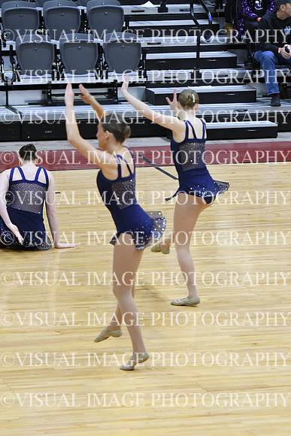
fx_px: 2448
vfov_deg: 10.2
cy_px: 218
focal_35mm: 202
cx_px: 146
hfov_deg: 6.8
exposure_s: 1/400
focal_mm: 135
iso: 4000
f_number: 3.5
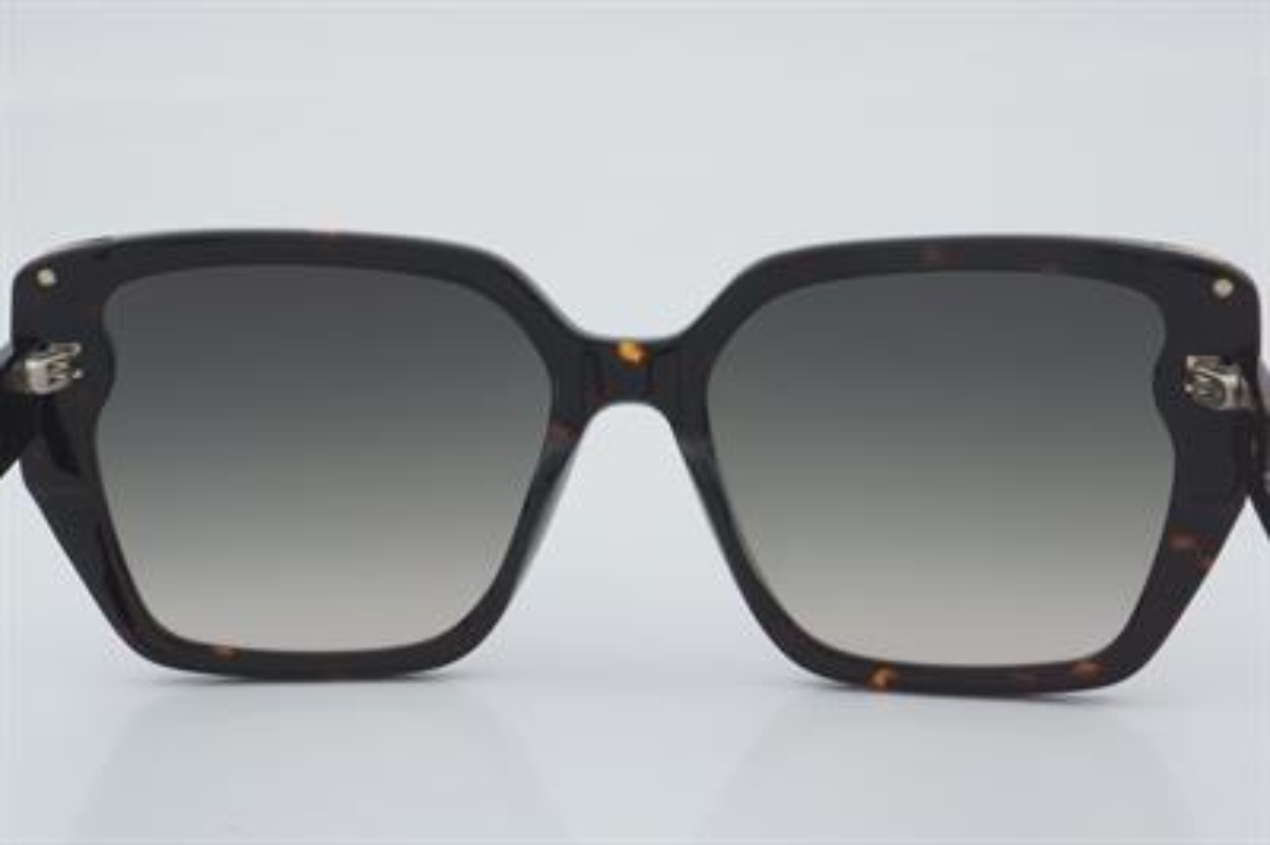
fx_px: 2644
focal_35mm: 75
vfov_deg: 18.2
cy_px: 422
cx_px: 635
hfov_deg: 27.0
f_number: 32
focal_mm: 50
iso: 100
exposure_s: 1/4
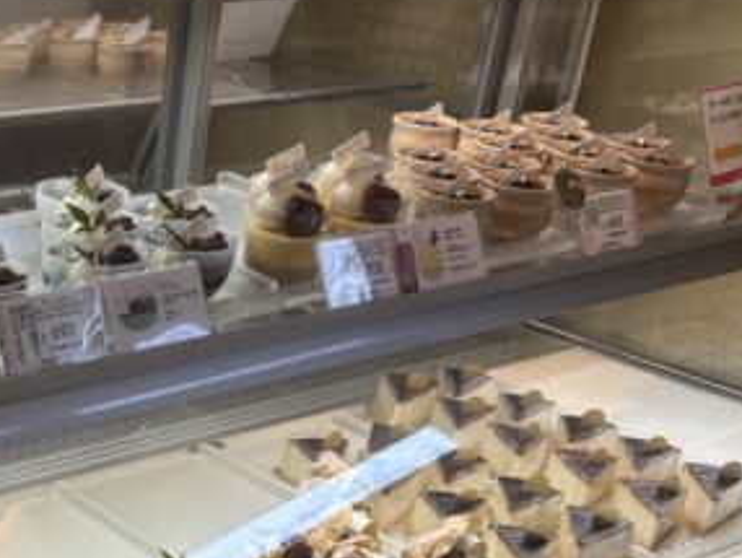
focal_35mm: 66
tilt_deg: -30.3
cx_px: -74
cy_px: 585
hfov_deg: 27.0
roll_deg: -1.0
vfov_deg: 21.3
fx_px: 1416
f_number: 1.6
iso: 40
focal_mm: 5.96
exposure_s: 1/219
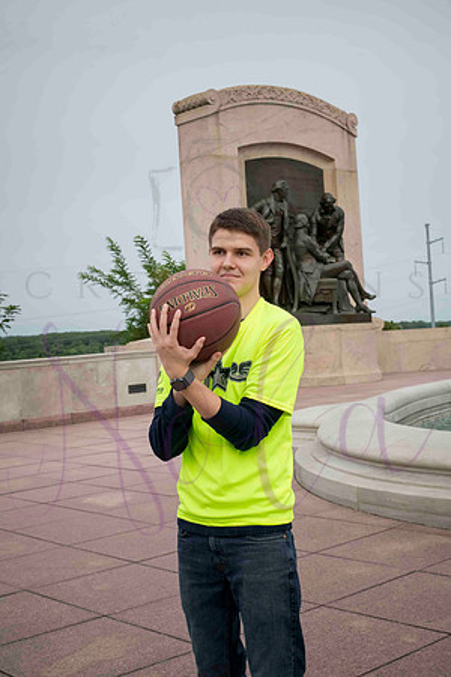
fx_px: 940
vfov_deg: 39.6
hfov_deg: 27.0
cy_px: 338
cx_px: 226
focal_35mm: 50
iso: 640
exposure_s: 1/800
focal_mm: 50
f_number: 10
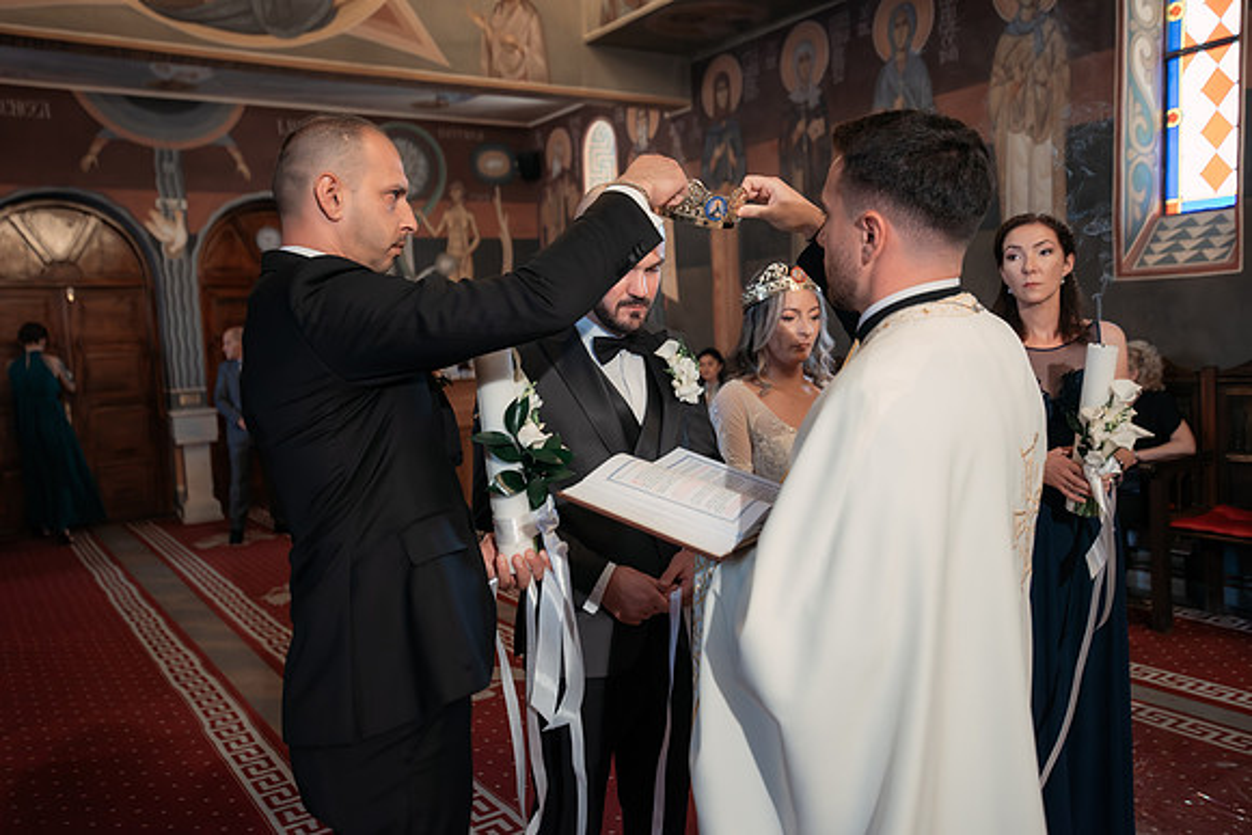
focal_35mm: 30
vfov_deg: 43.6
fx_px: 1044
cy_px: 418
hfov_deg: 61.9
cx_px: 626
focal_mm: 30
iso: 6400
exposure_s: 1/200
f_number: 2.8
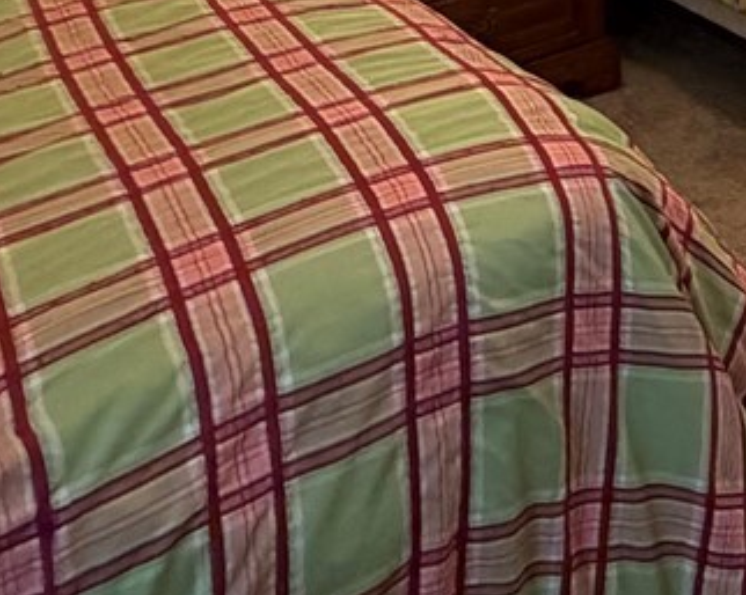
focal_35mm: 68
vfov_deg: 18.9
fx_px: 1500
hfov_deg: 23.0
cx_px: 1098
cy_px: -373
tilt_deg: -6.6
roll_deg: +1.4
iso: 200
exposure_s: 1/60
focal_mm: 2.22
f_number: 2.2
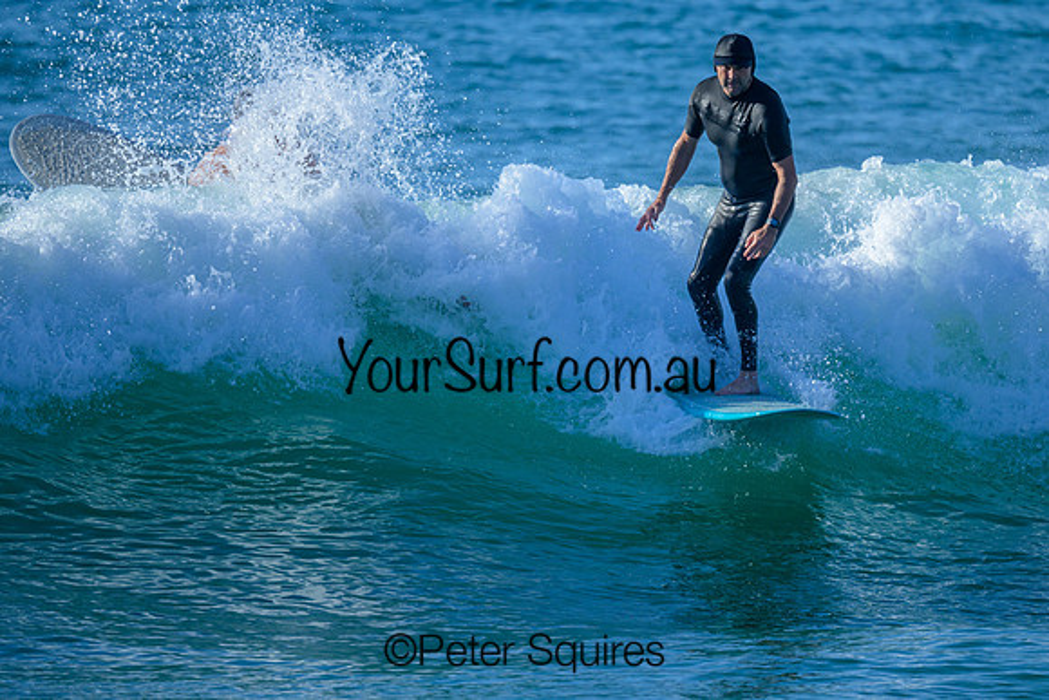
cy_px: 295
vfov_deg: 1.4
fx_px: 28295
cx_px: 632
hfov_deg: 2.1
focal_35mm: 971
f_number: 6.3
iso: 400
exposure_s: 1/2000
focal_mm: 800
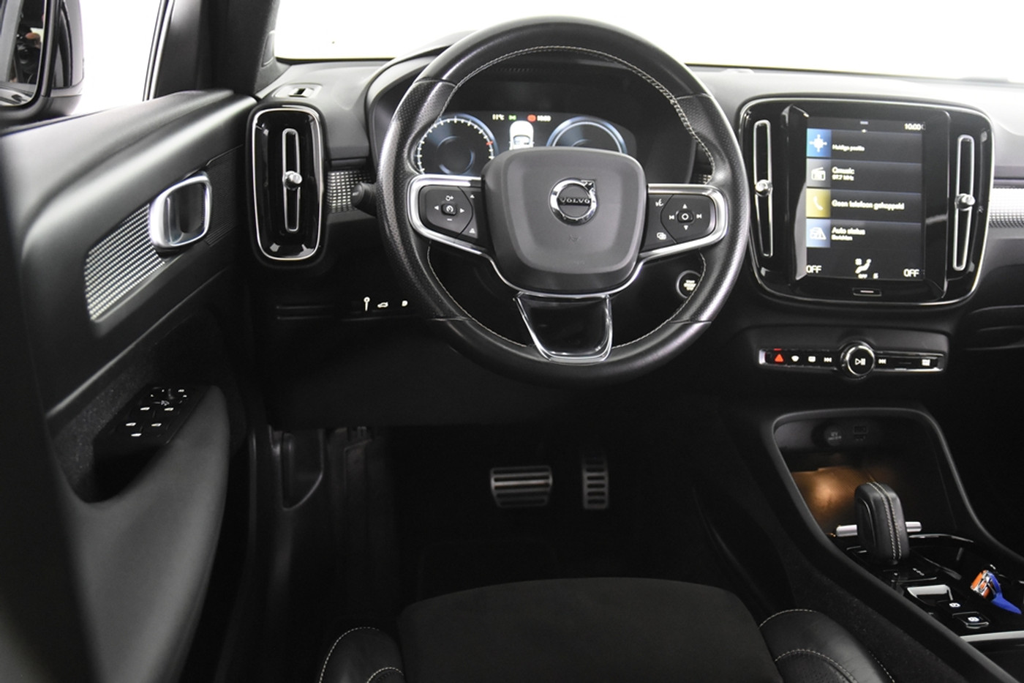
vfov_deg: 40.0
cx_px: 512
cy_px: 342
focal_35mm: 33
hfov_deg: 57.2
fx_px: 938
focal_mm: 22
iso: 4500
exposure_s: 1/30
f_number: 3
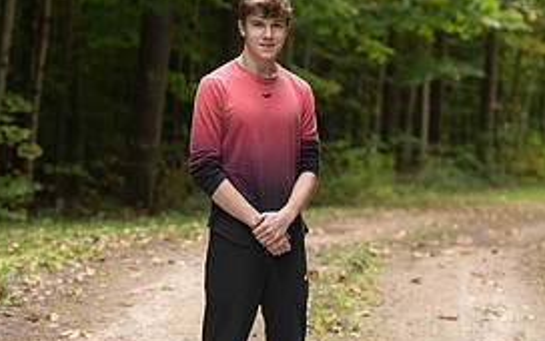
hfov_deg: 11.8
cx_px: 301
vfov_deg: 7.4
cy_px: 180
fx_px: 2644
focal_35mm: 178
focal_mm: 82
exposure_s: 1/320
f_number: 2.8
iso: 500
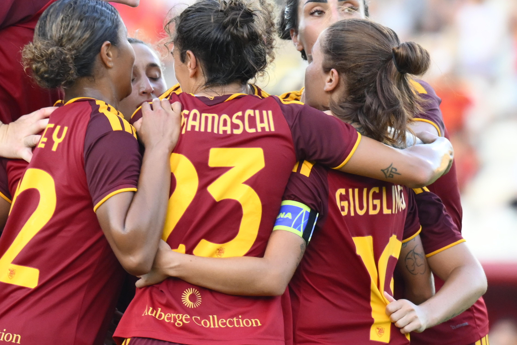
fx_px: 7941
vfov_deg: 2.5
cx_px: 56
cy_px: 145
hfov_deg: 3.7
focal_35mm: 553
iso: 1000
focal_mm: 200
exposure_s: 1/500
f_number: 2.8
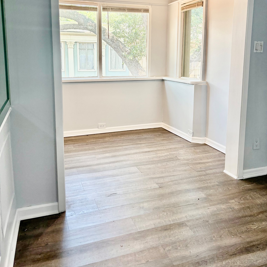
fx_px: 271
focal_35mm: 31
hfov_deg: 52.5
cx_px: 135
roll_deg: -0.6
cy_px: 93
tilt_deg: -7.4
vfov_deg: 51.7
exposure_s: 1/120
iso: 125
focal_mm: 5.96
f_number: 1.6
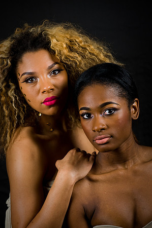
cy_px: 114
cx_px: 76
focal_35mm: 155
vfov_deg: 13.3
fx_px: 984
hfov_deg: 8.8
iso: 200
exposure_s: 1/125
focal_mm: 155
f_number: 5.6
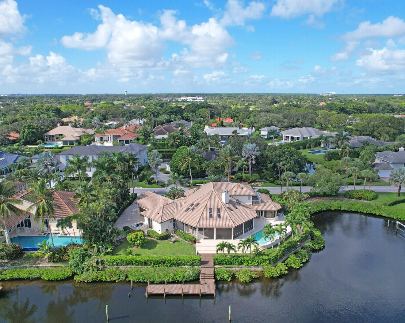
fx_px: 300
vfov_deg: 56.8
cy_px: 161
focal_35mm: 25
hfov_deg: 68.1
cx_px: 197
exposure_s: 1/1500
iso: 100
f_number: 2.8
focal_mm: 8.38
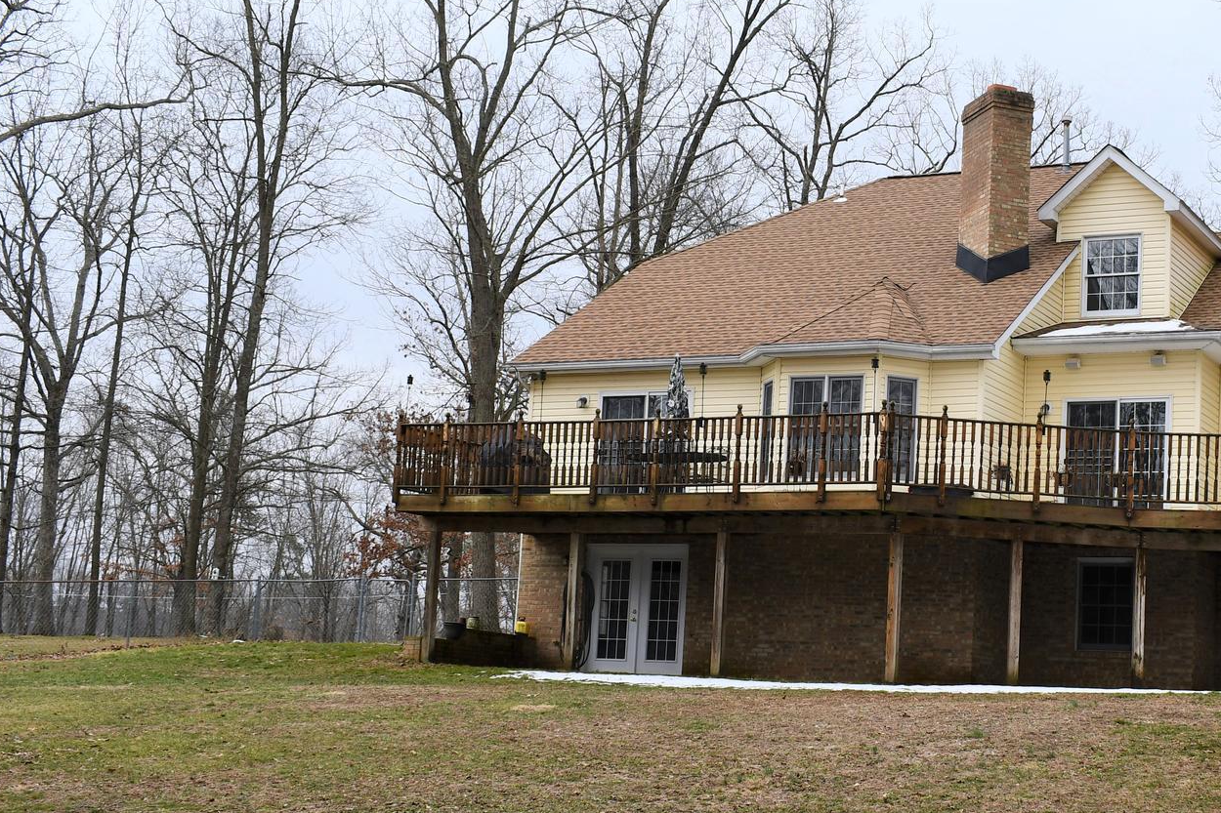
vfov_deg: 23.0
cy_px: 466
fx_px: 2001
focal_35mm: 59
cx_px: 925
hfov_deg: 33.2
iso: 180
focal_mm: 24
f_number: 8
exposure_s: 1/250
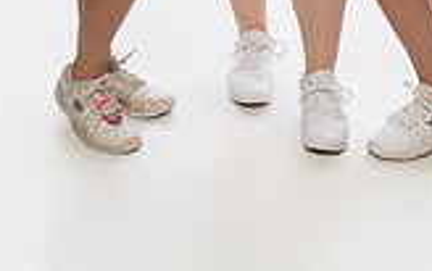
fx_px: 1415
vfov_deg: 10.0
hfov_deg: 17.3
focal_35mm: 120
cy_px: -303
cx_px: 271
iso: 640
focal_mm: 43
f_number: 5.6
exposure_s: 1/250
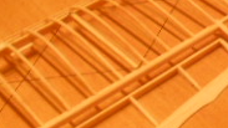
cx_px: 274
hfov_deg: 20.2
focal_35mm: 99
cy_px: 45
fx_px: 599
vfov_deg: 12.2
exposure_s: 1/10
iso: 400
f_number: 3.2
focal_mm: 4.6
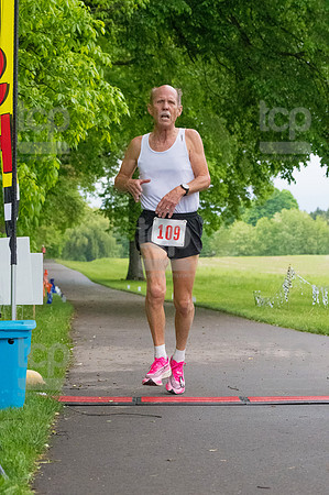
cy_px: 248
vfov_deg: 17.1
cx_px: 164
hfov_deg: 11.4
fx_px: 1649
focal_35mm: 120
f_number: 5.6
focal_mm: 80
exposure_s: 1/1250
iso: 6400
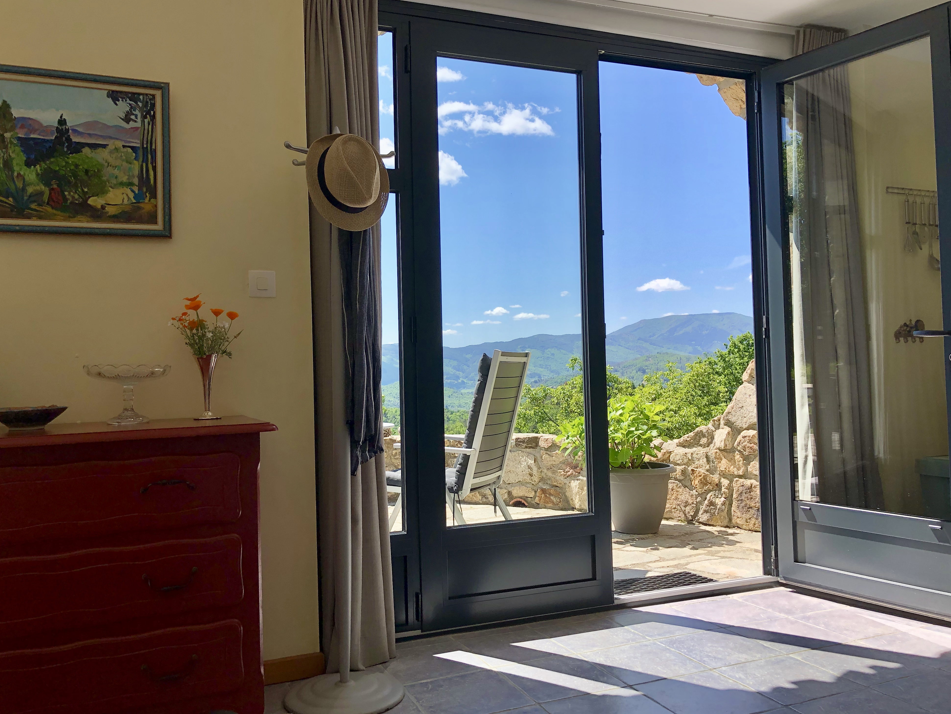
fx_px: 797
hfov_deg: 61.7
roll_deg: +1.8
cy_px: 345
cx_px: 466
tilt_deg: +2.7
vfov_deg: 48.2
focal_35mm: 29
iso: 20
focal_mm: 4
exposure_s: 1/979
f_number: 1.8
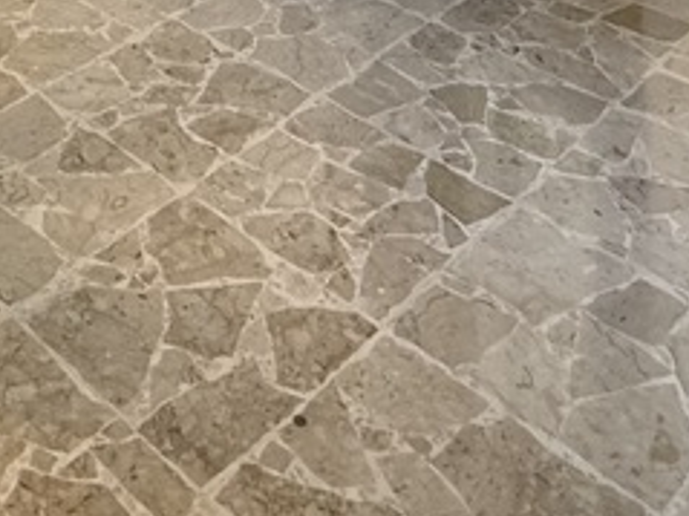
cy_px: -579
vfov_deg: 16.7
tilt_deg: -2.4
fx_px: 1194
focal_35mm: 60
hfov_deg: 30.3
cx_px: 23
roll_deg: +1.1
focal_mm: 2.22
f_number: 2.2
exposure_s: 1/99
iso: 250
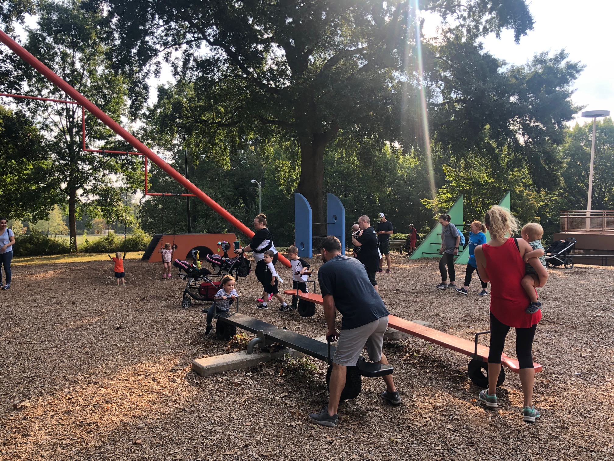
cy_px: 230
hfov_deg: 63.4
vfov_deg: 49.7
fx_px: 497
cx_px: 307
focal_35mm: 28
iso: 20
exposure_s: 1/338
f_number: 1.8
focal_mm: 4
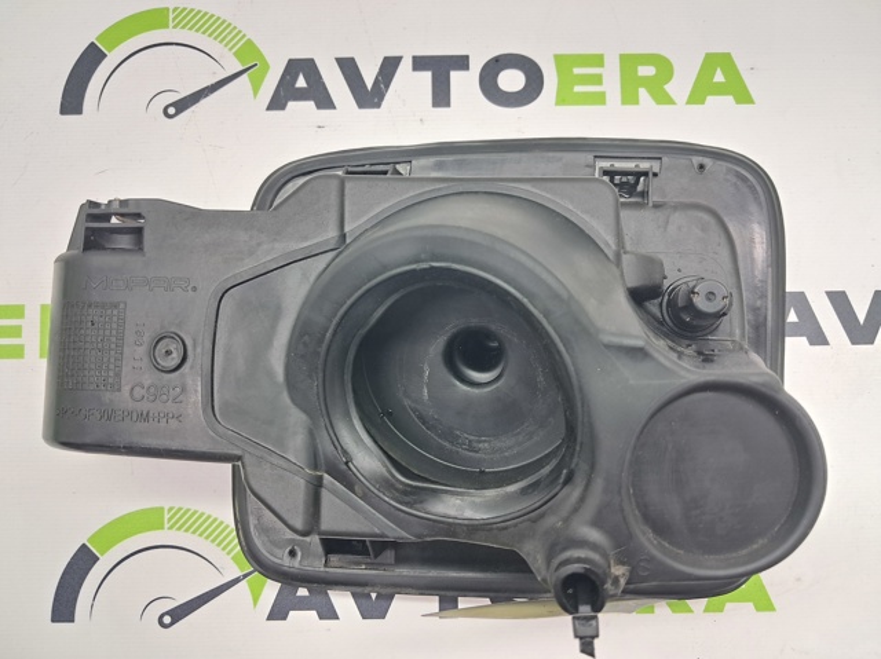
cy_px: 330
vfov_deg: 51.3
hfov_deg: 65.4
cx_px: 440
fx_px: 687
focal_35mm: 27
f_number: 1.8
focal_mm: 4
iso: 80
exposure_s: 1/60
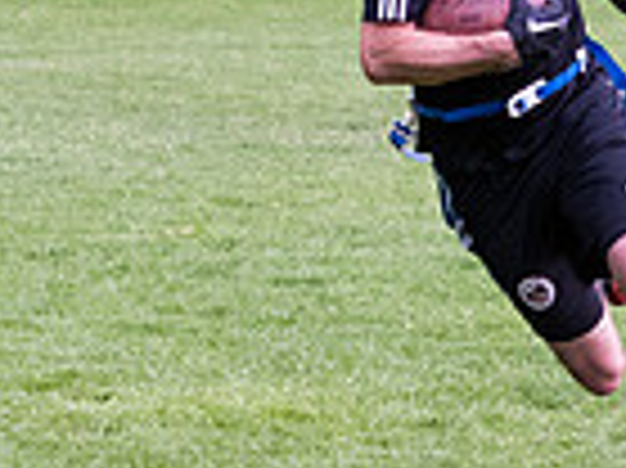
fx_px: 8601
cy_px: 61
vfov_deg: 3.1
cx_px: 131
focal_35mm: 476
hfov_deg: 4.2
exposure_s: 1/1250
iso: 1600
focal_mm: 57
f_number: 2.8
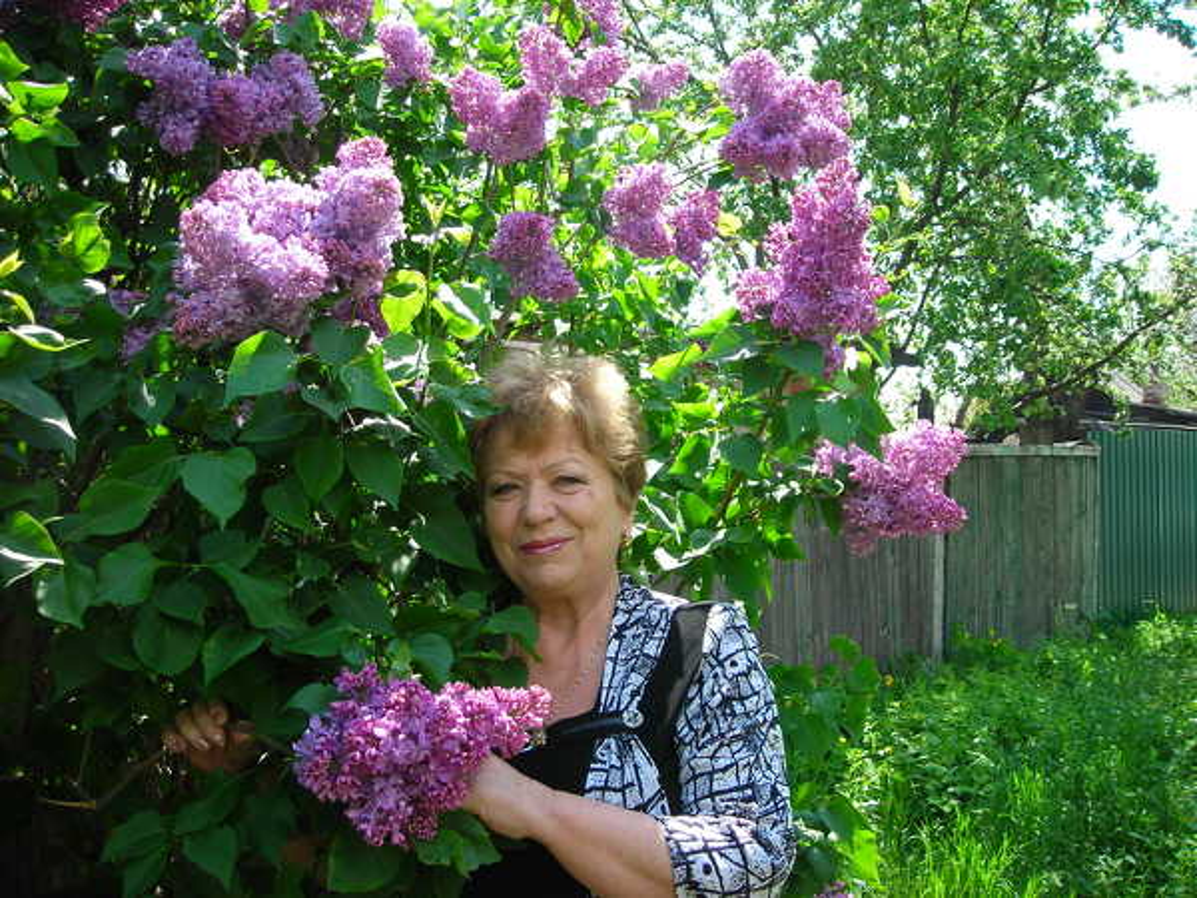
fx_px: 1314
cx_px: 598
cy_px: 449
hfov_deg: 49.0
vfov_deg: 37.7
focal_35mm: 38
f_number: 3.2
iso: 50
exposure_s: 1/157
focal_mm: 6.3
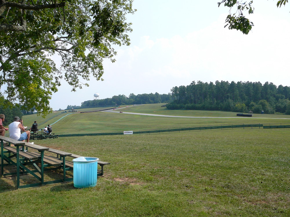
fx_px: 293
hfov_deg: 52.6
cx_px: 145
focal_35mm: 35
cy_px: 108
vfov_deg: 40.7
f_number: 5
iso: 80
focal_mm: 5.2
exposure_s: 1/400
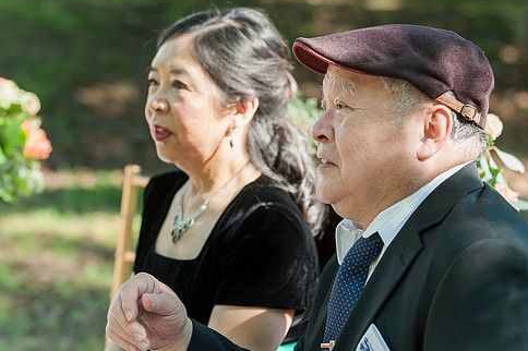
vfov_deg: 11.7
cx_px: 254
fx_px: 1715
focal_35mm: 117
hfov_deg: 17.5
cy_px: 161
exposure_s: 1/500
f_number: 3.5
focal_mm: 90
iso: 800
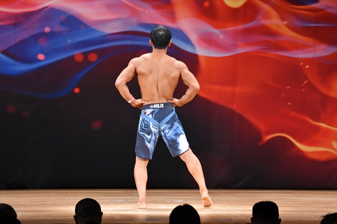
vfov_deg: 5.7
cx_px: 168
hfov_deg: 8.6
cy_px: 112
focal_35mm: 240
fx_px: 2246
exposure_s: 1/400
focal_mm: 160
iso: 3200
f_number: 5.6
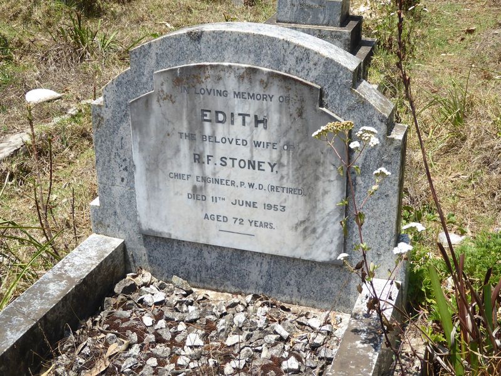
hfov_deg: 33.8
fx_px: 825
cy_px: 188
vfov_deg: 25.7
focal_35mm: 57
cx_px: 250
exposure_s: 1/320
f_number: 4.1
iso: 80
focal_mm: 9.6
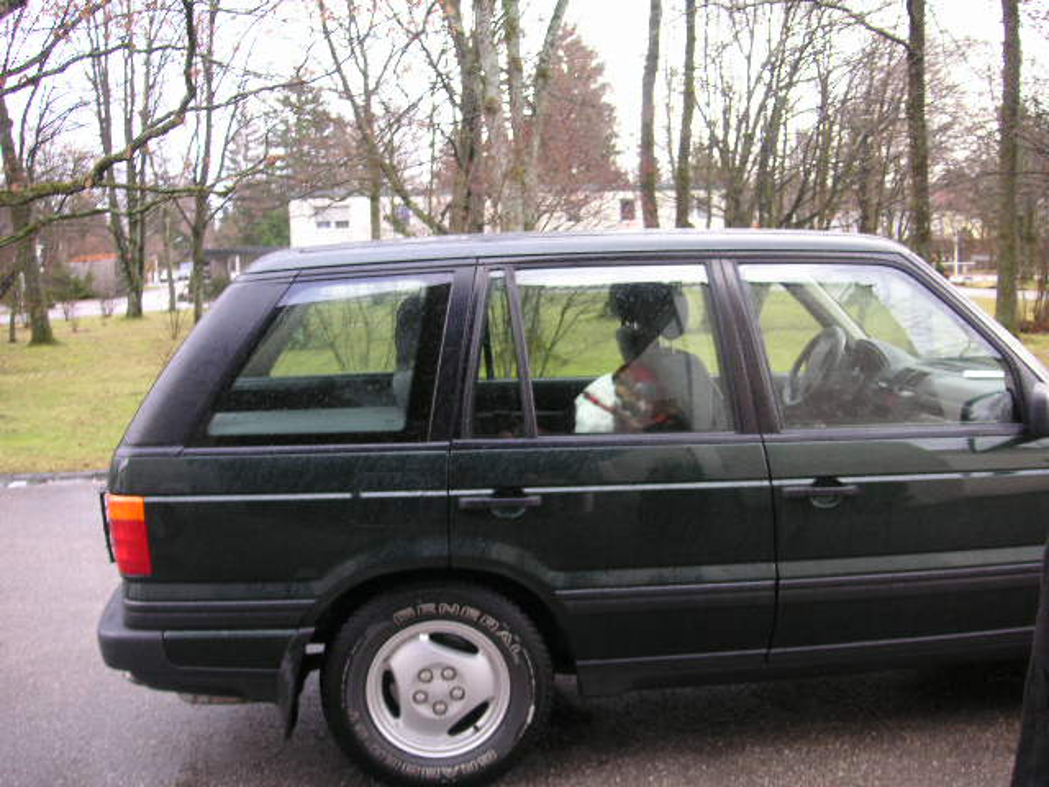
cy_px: 394
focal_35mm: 37
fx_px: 1121
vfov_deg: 38.7
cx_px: 524
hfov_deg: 50.1
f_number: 2.8
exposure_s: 1/45
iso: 64
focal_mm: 6.1
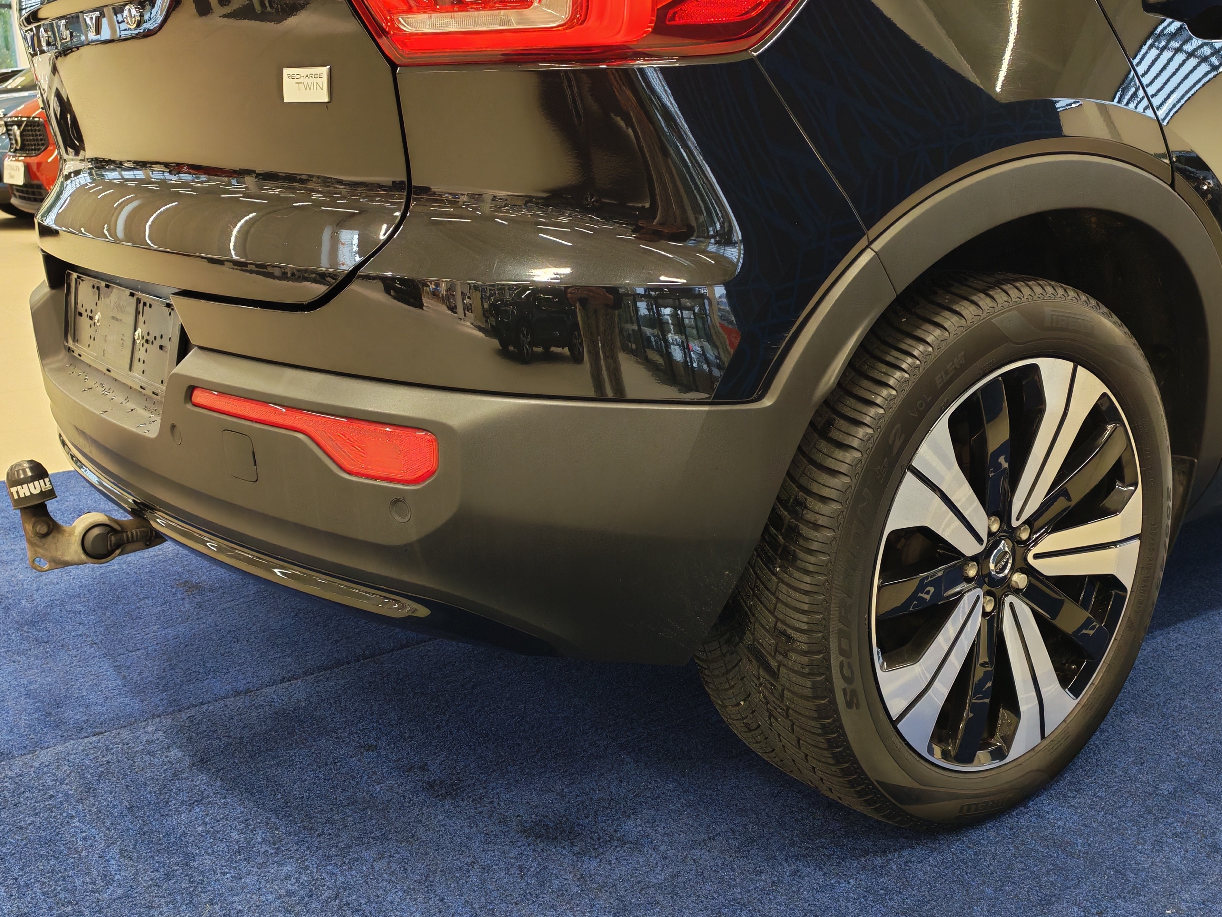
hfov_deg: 50.1
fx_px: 1306
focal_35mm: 37
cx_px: 598
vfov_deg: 38.7
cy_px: 474
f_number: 1.9
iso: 800
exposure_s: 1/100
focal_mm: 6.12
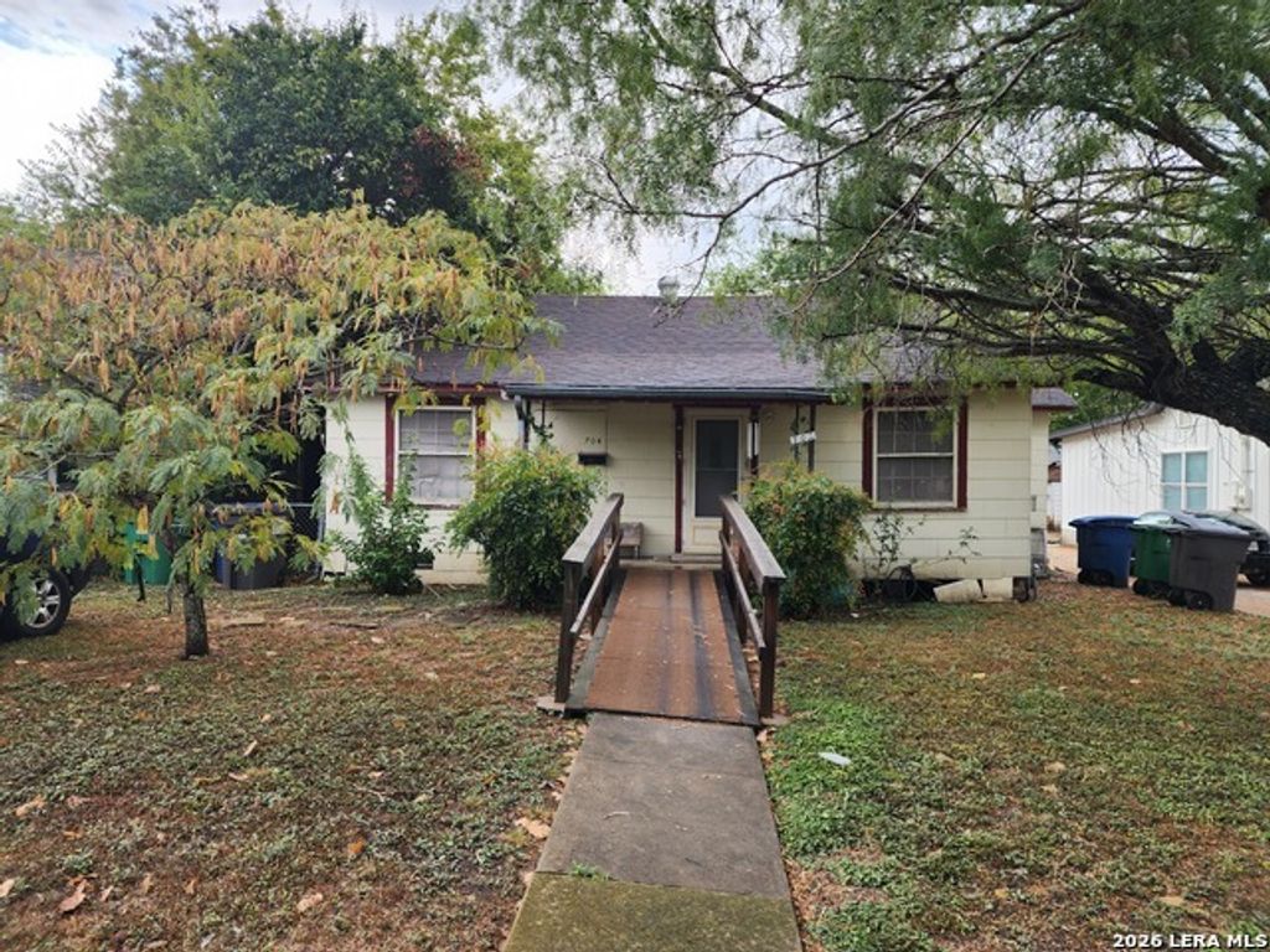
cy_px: 476
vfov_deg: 58.9
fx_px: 844
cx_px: 635
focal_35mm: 23
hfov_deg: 73.9
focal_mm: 6.4
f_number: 1.8
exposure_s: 1/180
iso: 32
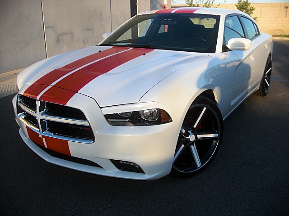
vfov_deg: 39.7
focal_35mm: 36
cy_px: 108
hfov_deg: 51.4
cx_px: 144
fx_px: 301
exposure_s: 1/250
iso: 50
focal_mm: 6.3
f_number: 2.8
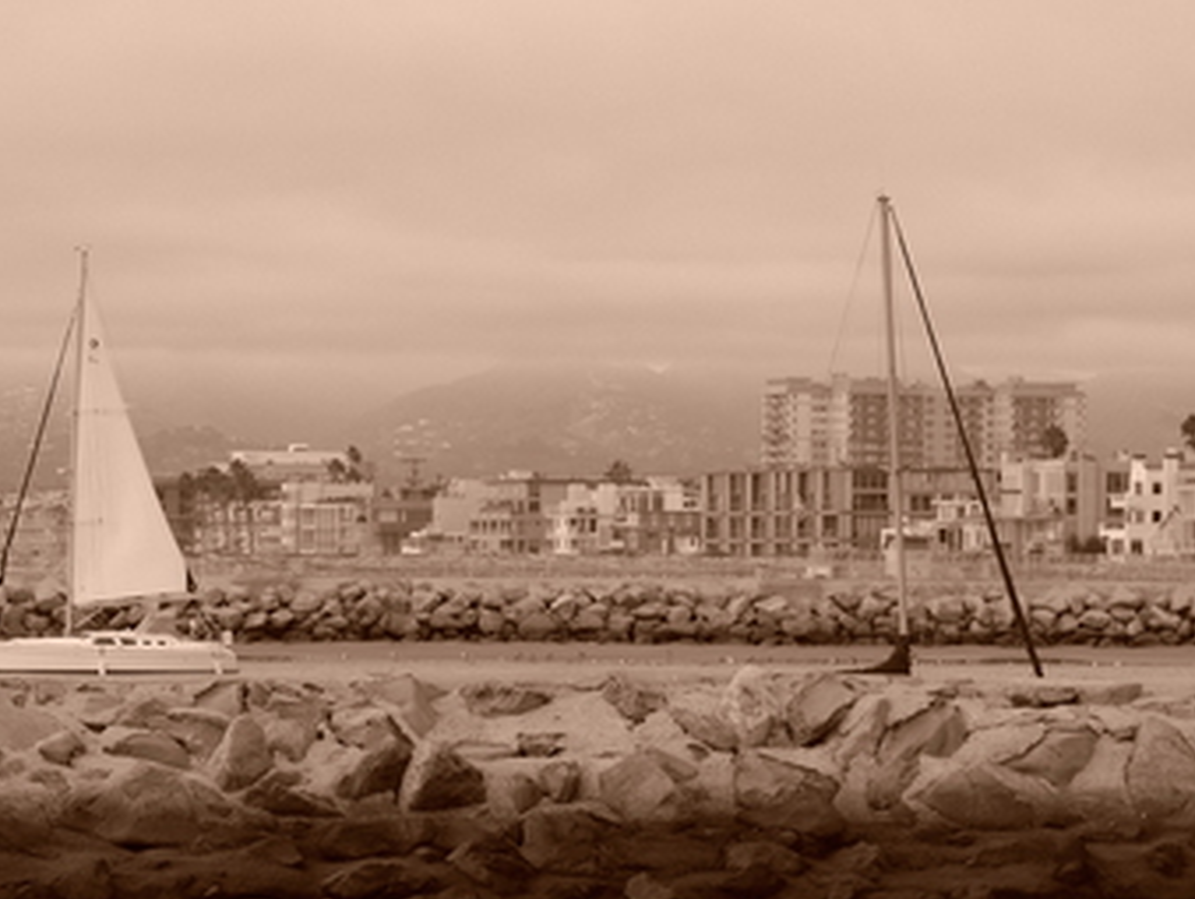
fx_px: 7050
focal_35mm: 204
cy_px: 451
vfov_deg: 7.3
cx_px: 571
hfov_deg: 9.7
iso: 400
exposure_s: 1/210
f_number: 4.5
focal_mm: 80
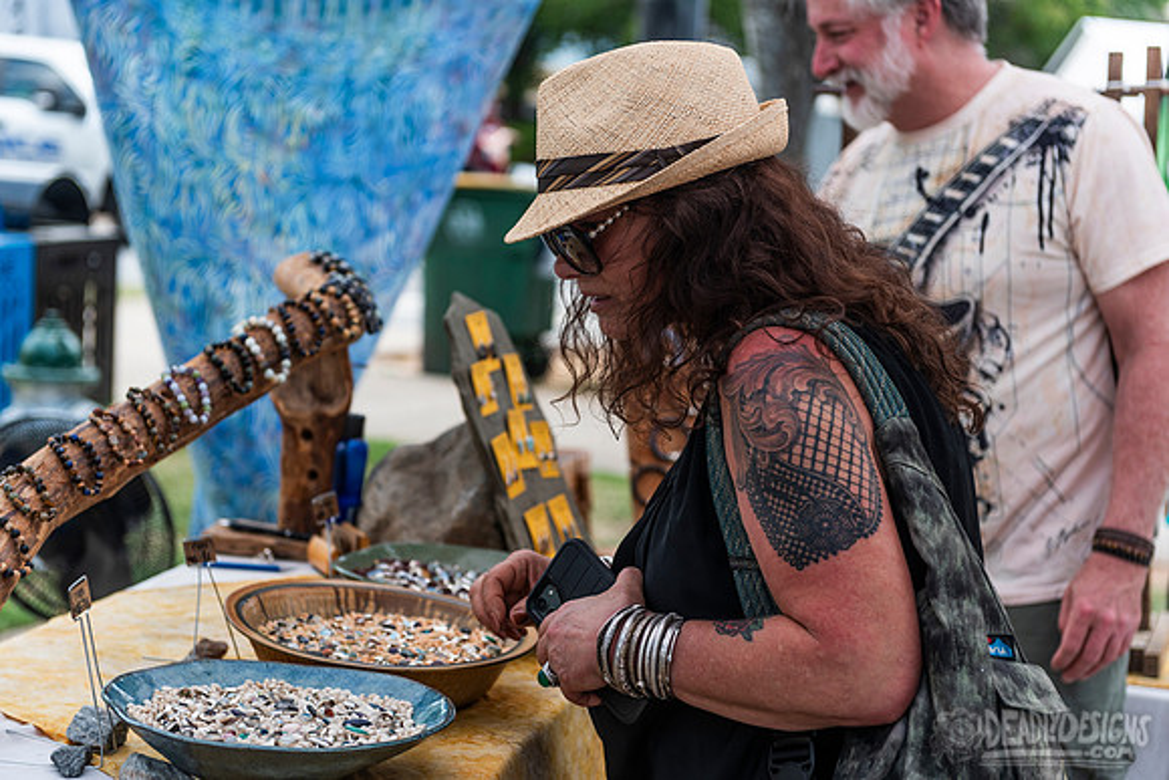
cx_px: 584
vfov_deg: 19.5
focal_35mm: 70
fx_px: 2273
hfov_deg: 28.8
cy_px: 390
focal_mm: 70
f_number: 4
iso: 50
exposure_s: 1/640
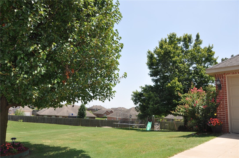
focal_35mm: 27
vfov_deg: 47.8
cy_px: 79
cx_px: 120
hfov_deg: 67.5
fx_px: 179
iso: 200
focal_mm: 18
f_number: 10
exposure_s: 1/200
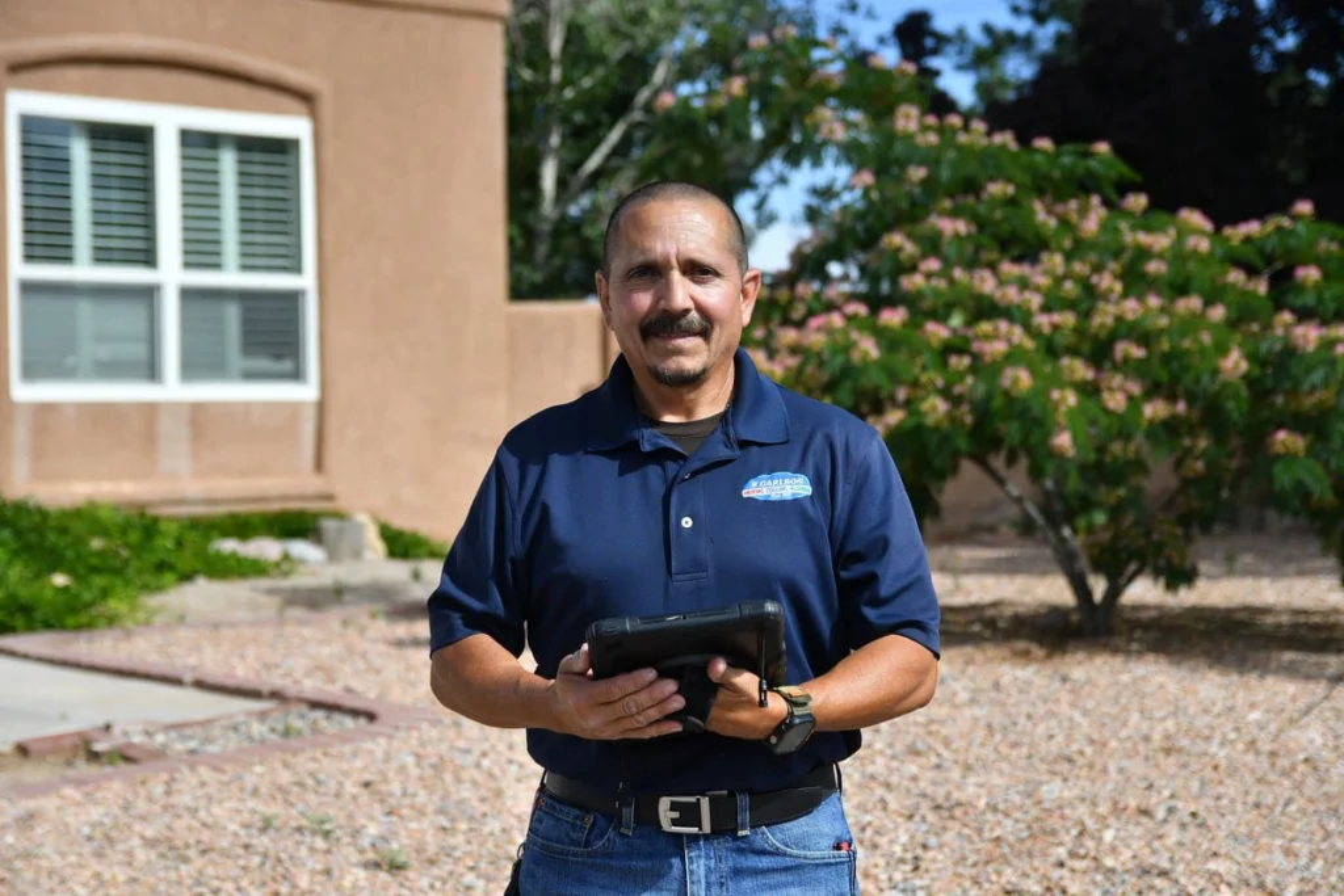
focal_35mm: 66
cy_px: 448
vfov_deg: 20.6
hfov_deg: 30.5
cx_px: 672
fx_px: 2464
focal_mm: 44
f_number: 3.2
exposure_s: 1/2500
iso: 100
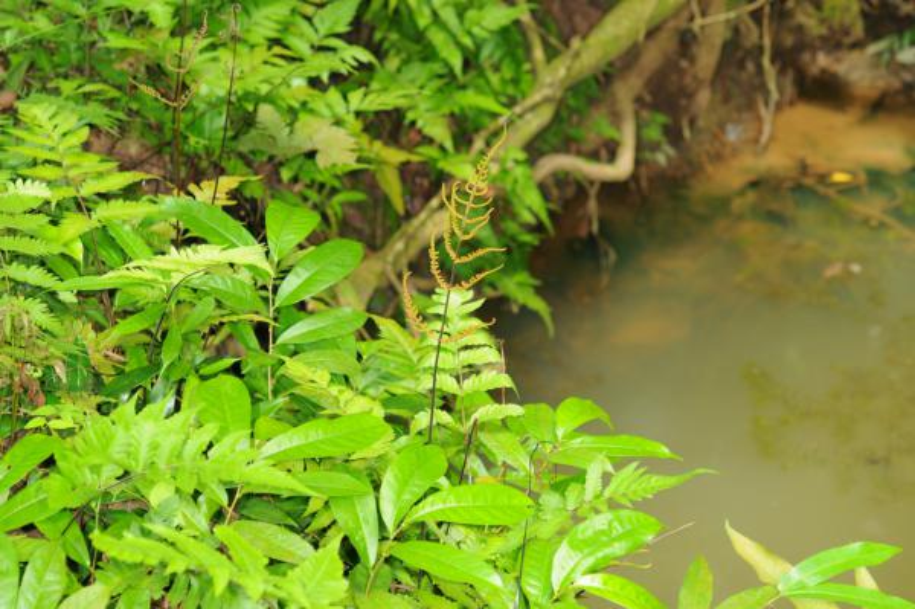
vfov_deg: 15.2
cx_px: 458
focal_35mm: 90
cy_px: 304
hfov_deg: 22.6
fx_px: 2286
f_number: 4
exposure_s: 1/80
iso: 200
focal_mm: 60
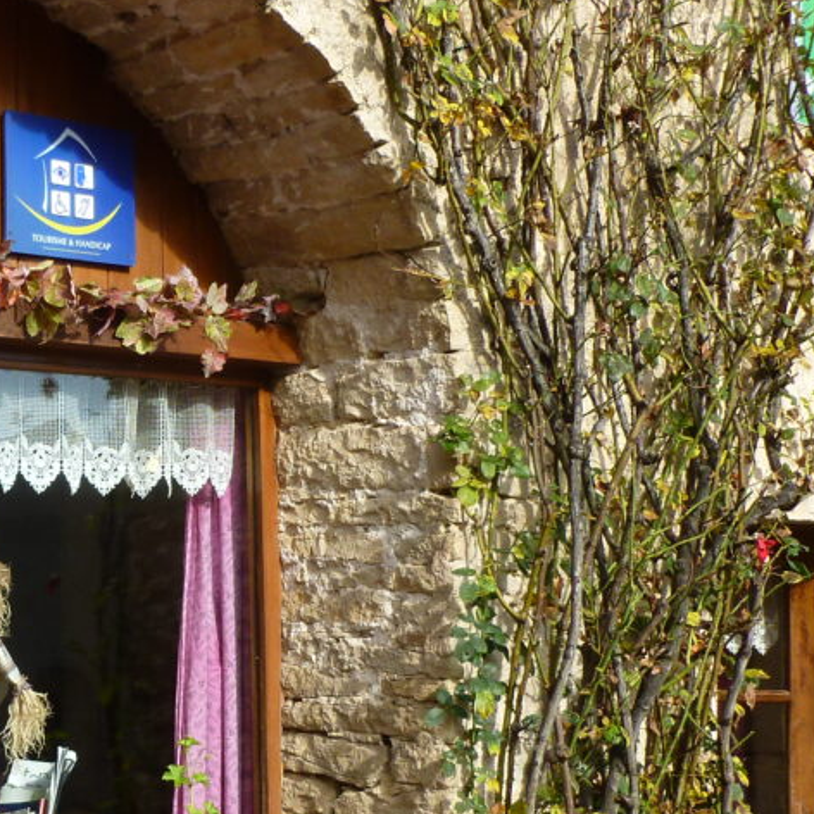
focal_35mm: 73
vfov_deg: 23.5
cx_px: 19
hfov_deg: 22.8
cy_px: 560
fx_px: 1942
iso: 100
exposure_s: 1/400
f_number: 3.3
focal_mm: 5
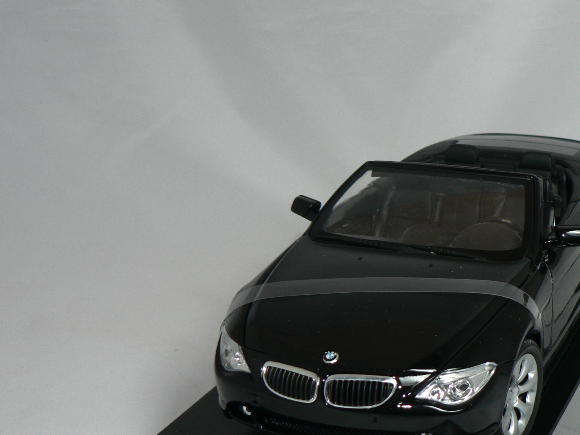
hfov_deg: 26.1
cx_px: 415
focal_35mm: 74
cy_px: 283
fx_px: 1240
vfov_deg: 19.8
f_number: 2.8
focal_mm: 8.6
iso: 80
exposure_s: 1/60
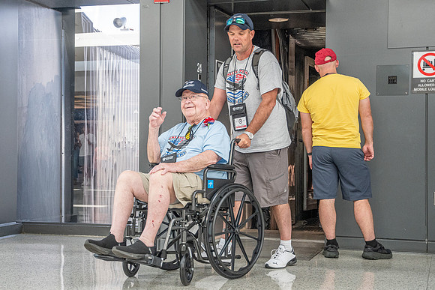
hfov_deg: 31.6
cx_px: 189
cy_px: 141
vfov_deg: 21.4
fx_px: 768
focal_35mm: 64
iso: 800
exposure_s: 1/640
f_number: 3.3
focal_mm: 35
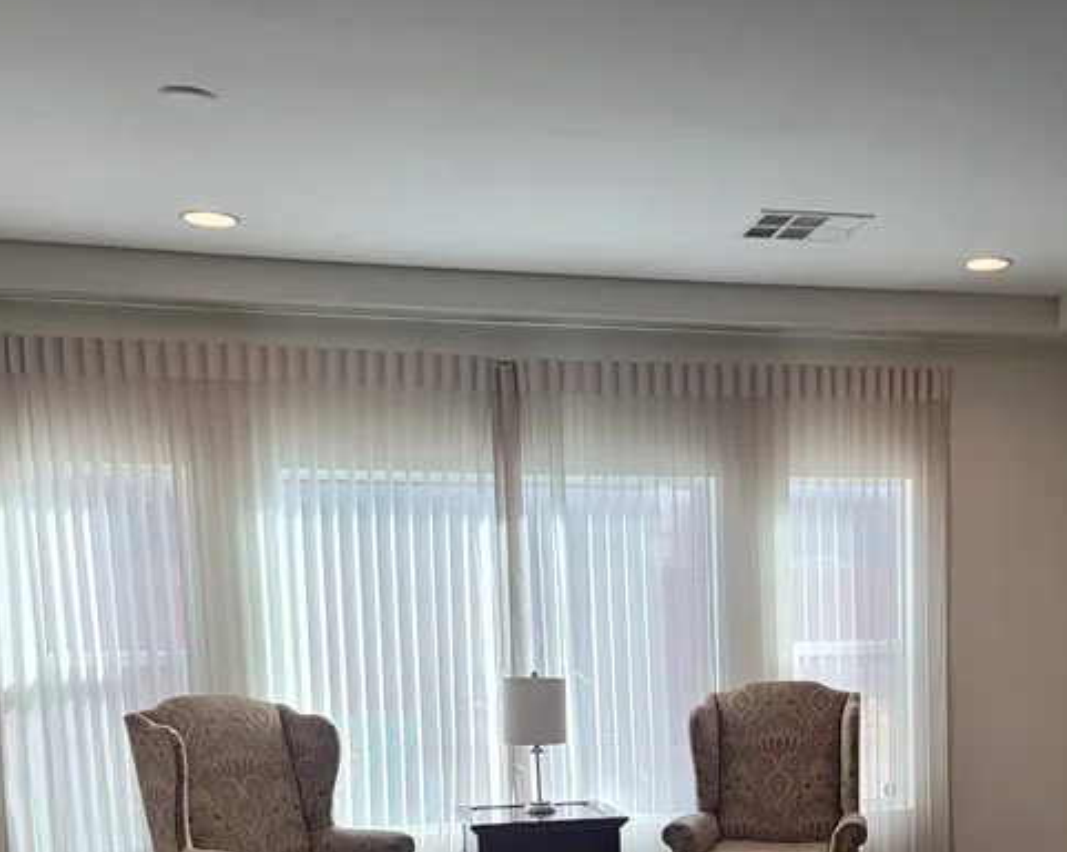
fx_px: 1641
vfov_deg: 27.6
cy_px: 834
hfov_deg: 35.2
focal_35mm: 52
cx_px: 814
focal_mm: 7
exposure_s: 1/120
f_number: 1.8
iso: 50
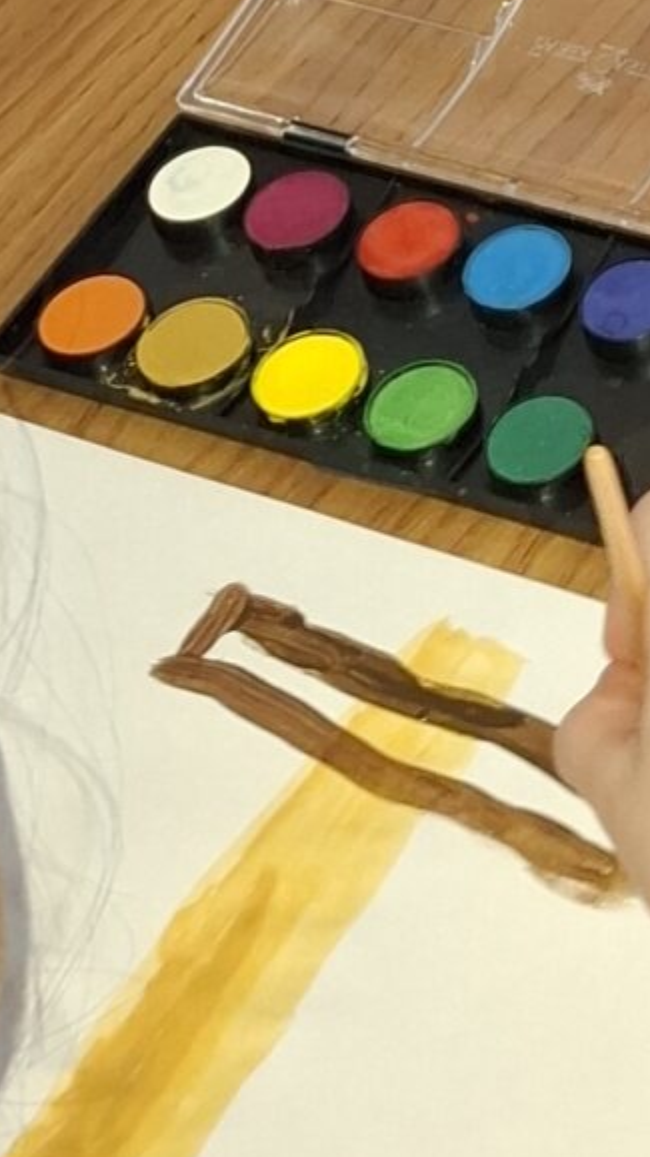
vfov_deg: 17.4
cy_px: -576
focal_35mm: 111
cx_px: 1616
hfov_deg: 9.6
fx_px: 3402
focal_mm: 5.54
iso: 320
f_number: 1.8
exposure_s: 1/33
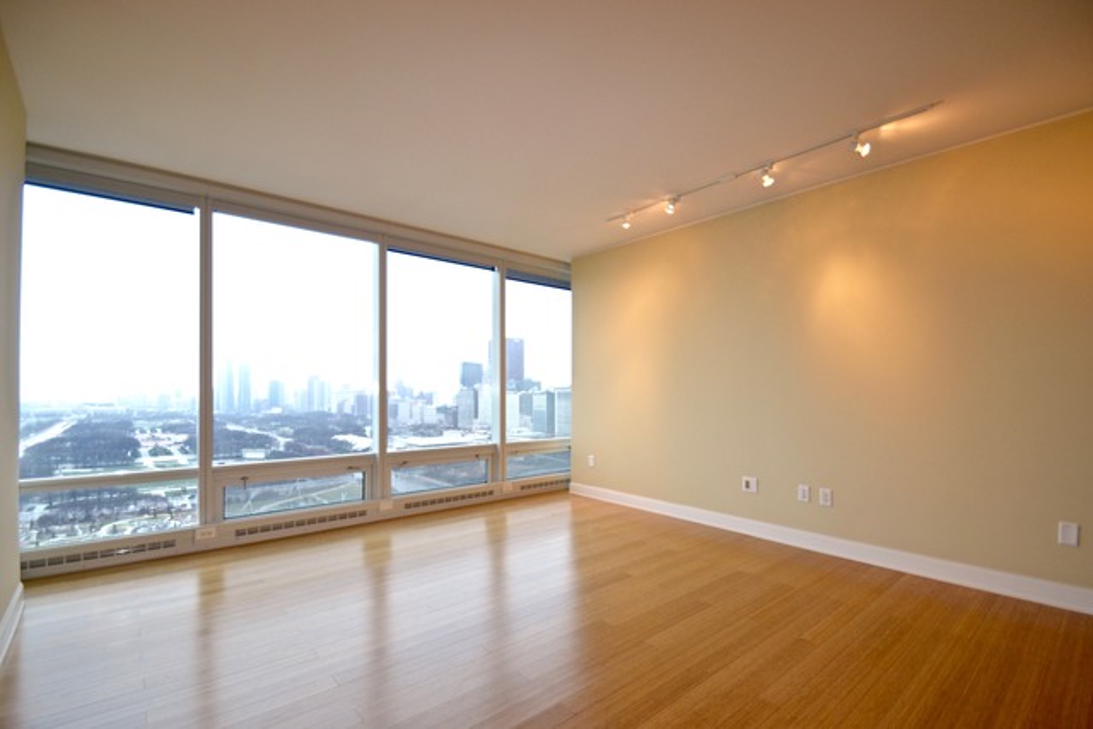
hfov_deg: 100.4
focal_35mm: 15
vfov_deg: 77.4
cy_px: 364
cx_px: 546
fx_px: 455
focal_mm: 10
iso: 400
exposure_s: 1/60
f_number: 4
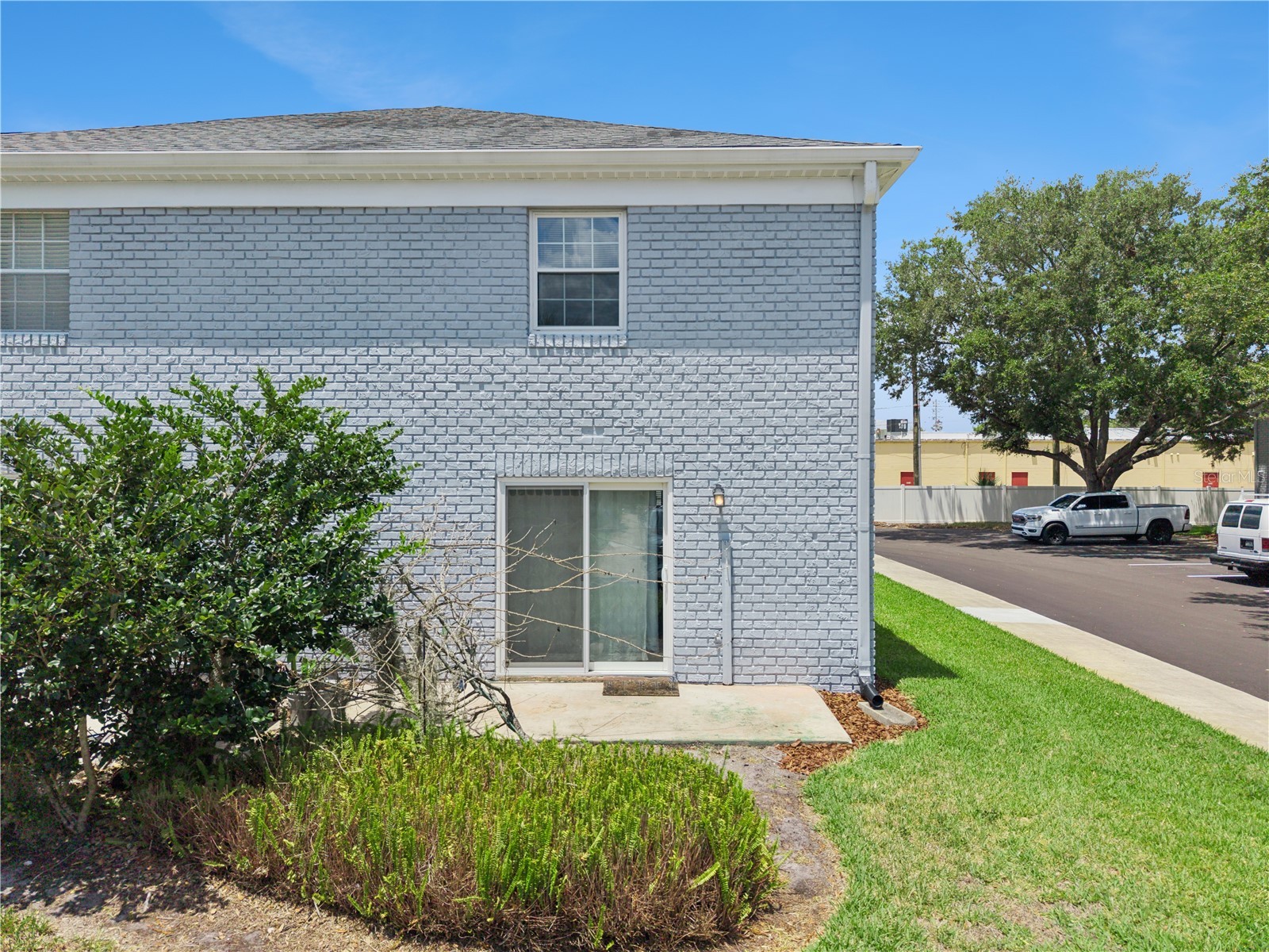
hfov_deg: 71.6
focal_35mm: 24
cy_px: 476
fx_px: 880
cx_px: 634
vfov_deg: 56.8
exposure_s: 1/8000
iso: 300
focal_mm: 8.7
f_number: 1.8
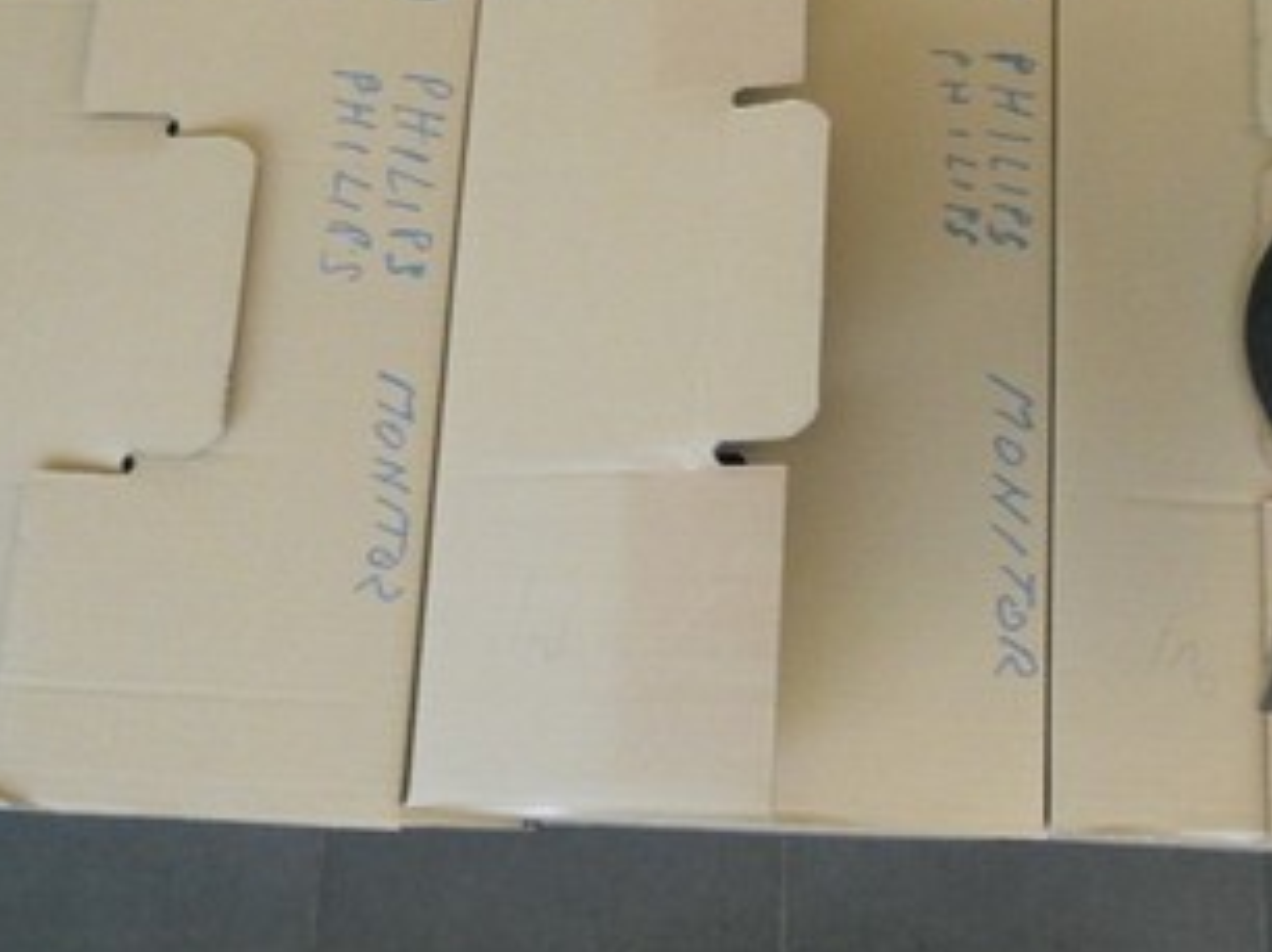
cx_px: 765
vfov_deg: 27.2
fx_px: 1946
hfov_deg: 36.1
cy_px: 274
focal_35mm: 53
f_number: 3.2
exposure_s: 1/30
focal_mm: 4.9
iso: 320
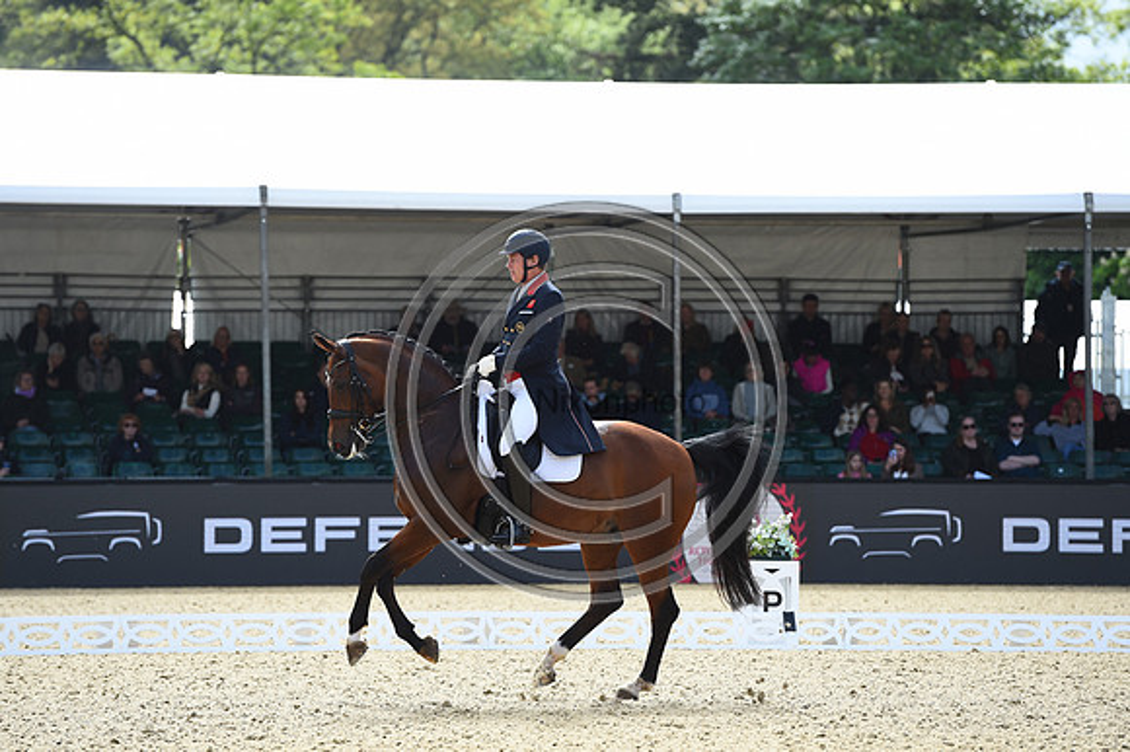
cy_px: 376
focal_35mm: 185
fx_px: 5803
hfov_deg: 11.1
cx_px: 565
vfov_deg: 7.4
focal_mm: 185
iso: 360
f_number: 4.5
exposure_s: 1/1250
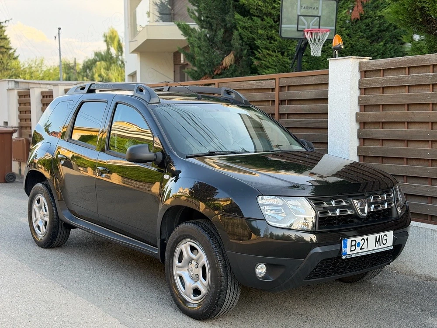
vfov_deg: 30.3
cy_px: 164
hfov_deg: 39.7
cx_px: 218
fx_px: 606
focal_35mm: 48
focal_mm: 6.76
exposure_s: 1/263
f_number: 1.78
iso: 64
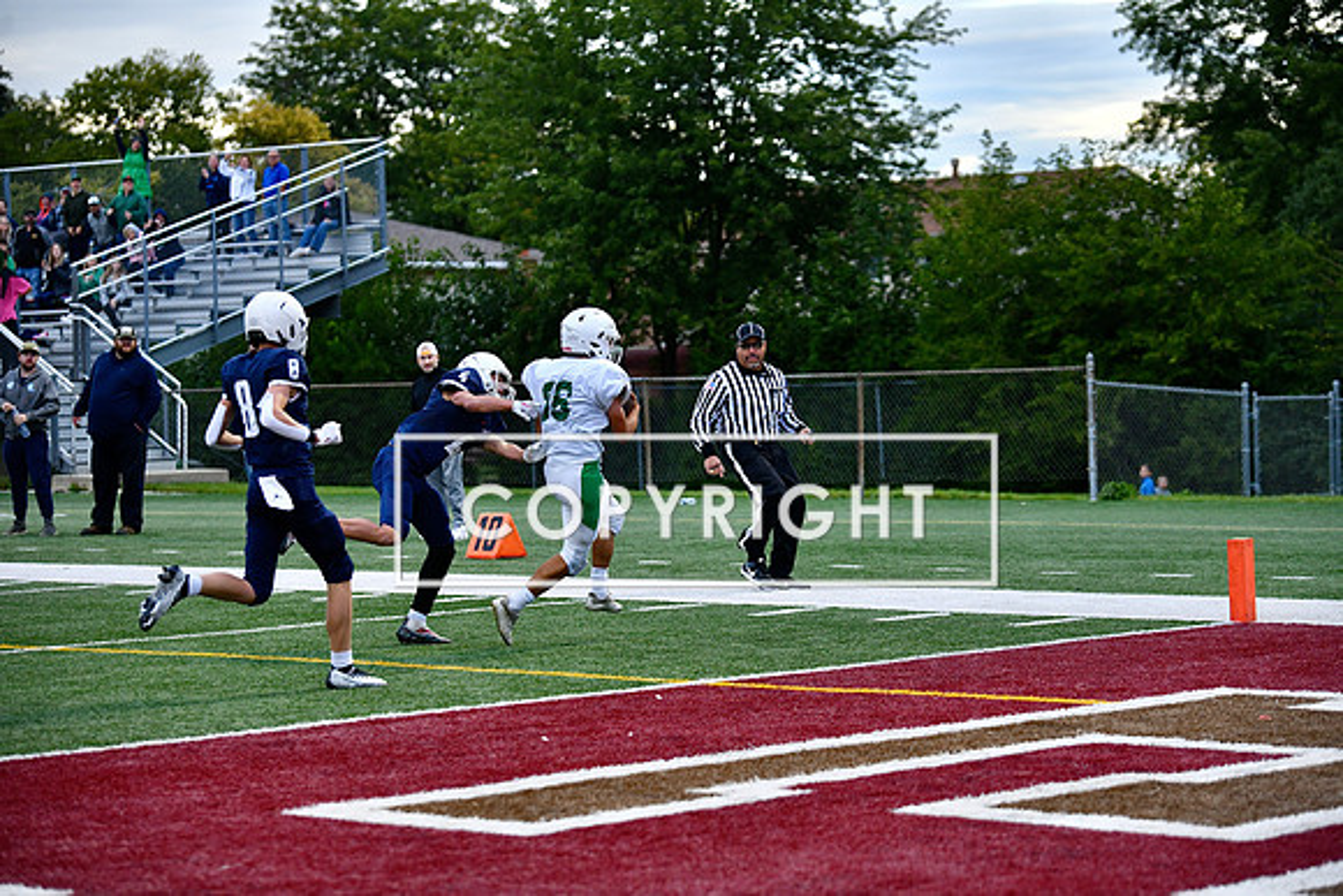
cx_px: 672
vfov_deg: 13.7
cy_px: 448
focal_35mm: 100
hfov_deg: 20.4
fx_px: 3731
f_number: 2.8
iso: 1000
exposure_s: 1/1000
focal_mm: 100
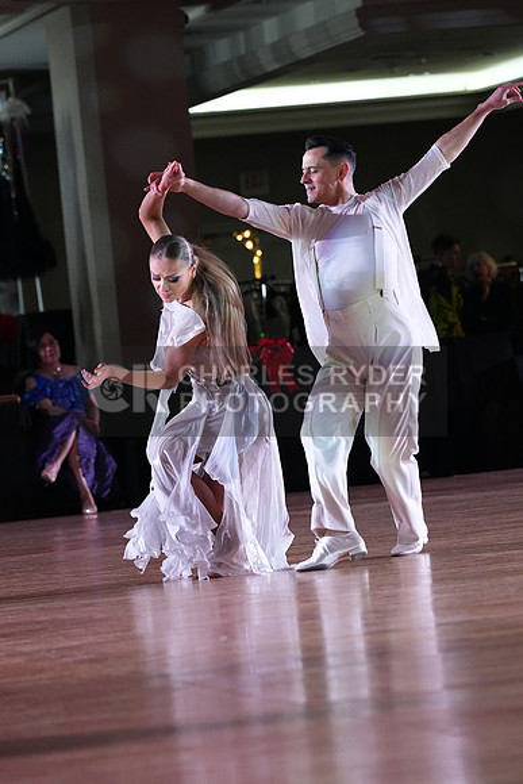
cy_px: 392
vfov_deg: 10.3
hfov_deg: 6.9
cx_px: 262
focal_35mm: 200
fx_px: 4355
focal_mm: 200
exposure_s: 1/400
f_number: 5.6
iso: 8000
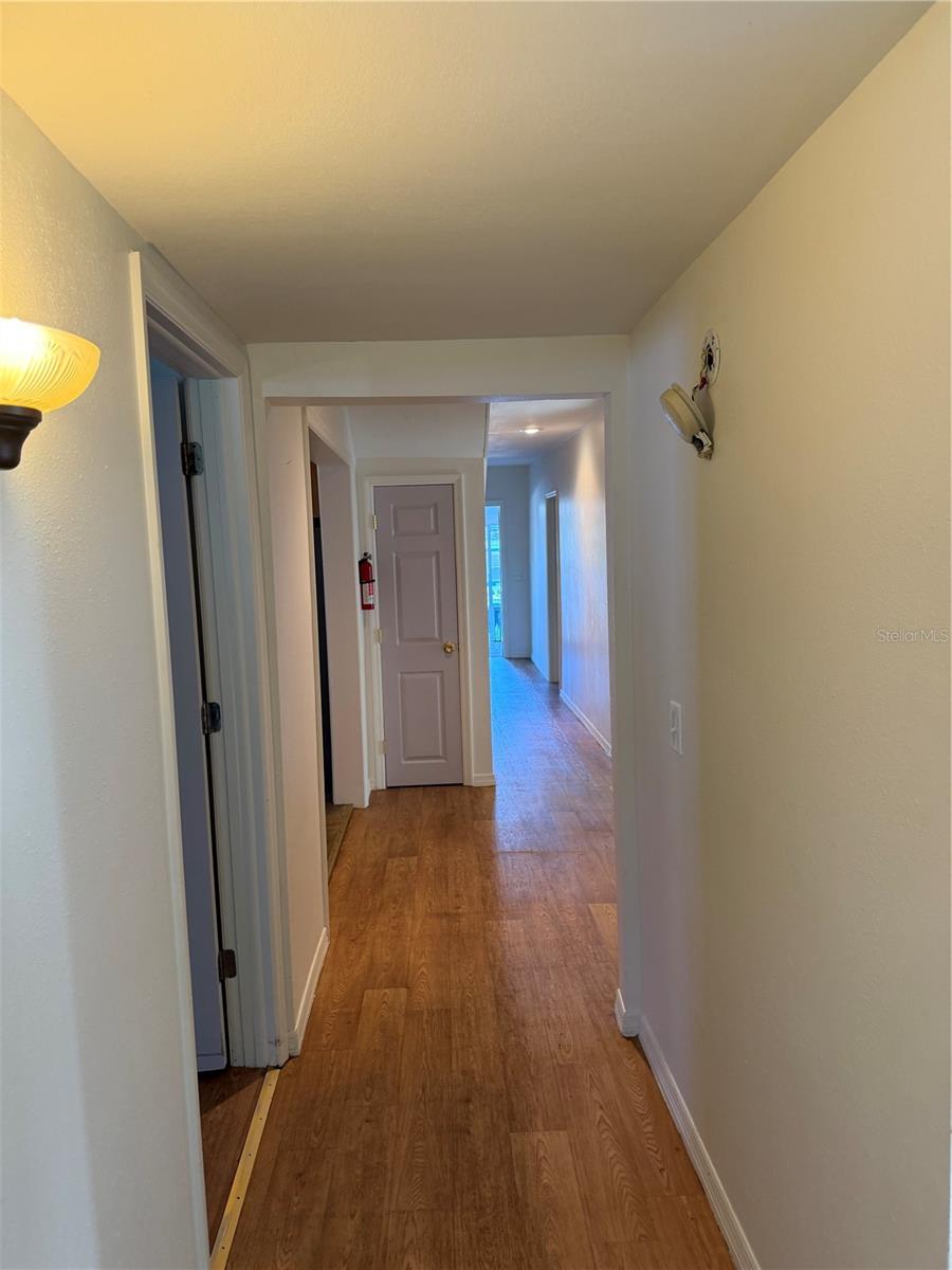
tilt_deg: -2.7
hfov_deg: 56.8
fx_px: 880
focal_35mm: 24
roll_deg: +1.8
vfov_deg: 71.6
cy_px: 635
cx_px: 476
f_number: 1.78
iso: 200
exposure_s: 1/60
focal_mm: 6.76
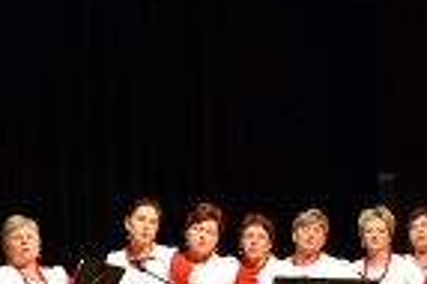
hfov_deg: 13.9
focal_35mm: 147
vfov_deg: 9.2
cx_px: 72
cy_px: 311
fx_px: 1742
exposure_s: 1/20
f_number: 4
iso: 640
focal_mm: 28
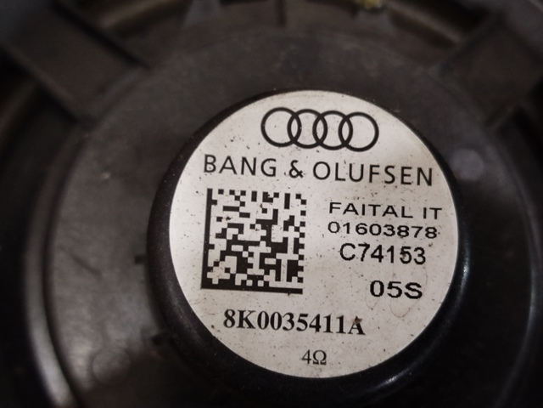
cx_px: 272
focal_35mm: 48
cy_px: 204
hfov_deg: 39.7
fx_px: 753
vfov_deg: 30.3
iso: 400
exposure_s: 1/25
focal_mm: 5.31
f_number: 1.7
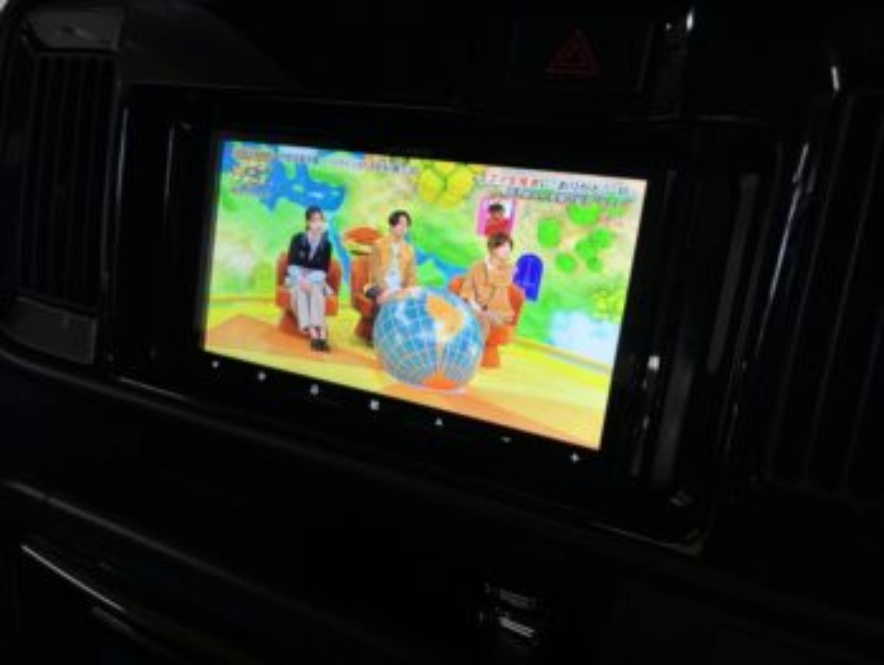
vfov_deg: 53.1
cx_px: 442
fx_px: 664
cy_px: 332
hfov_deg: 67.3
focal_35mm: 26
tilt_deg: -25.5
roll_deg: +1.8
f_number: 1.6
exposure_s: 1/109
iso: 80
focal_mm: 5.96
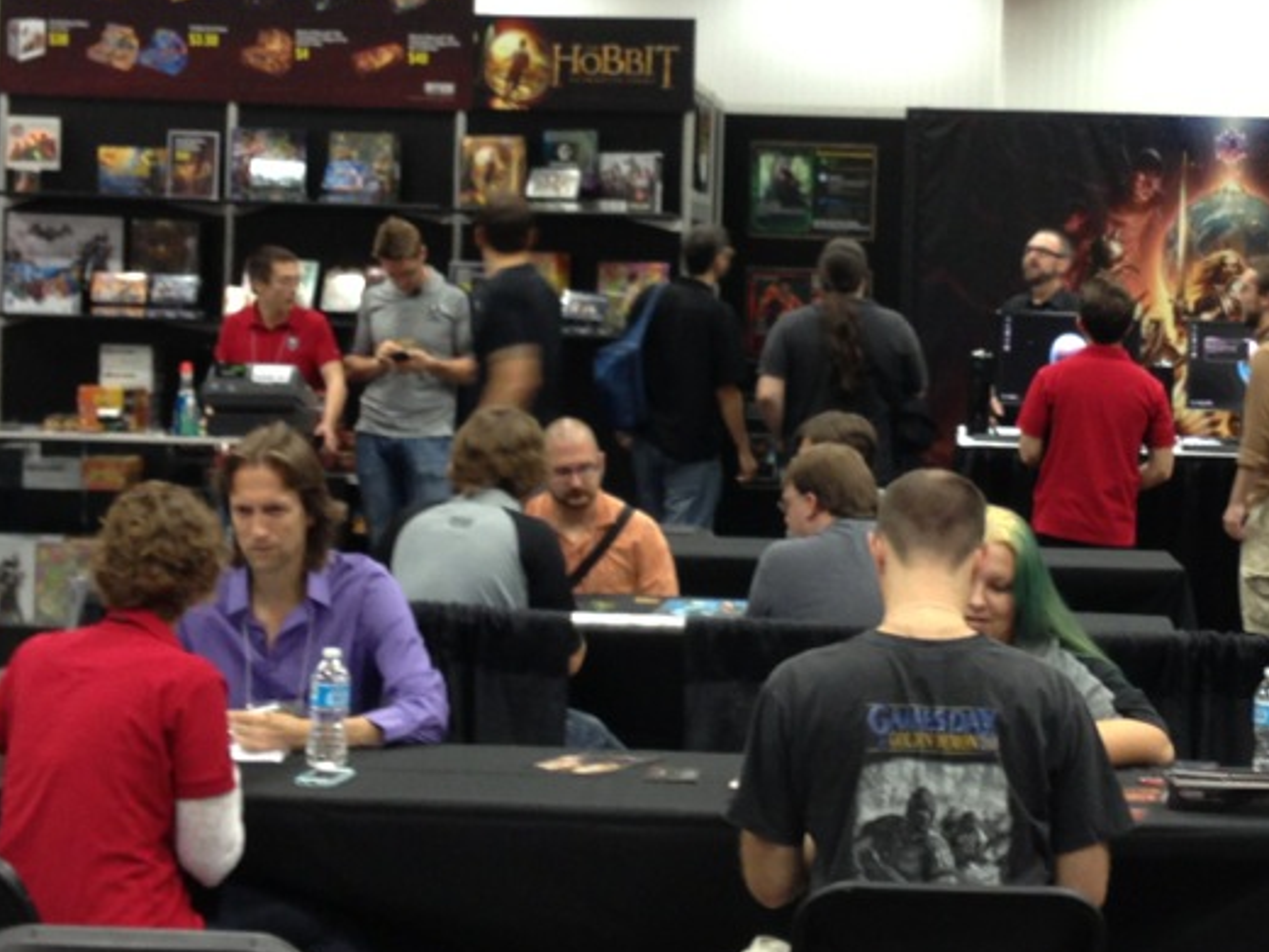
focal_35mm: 81
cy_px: 360
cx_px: 870
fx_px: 2970
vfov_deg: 18.2
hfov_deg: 24.0
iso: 80
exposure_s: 1/20
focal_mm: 4.13
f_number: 2.4
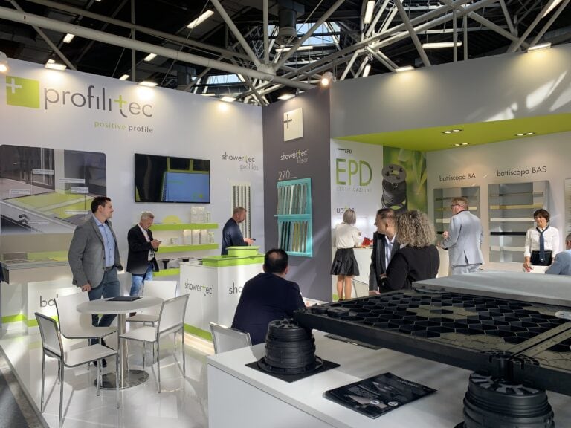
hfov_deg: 67.3
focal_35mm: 26
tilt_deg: +2.4
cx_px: 286
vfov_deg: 53.1
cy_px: 214
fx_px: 429
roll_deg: +0.4
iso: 25
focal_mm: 4.25
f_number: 1.8
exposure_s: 1/254
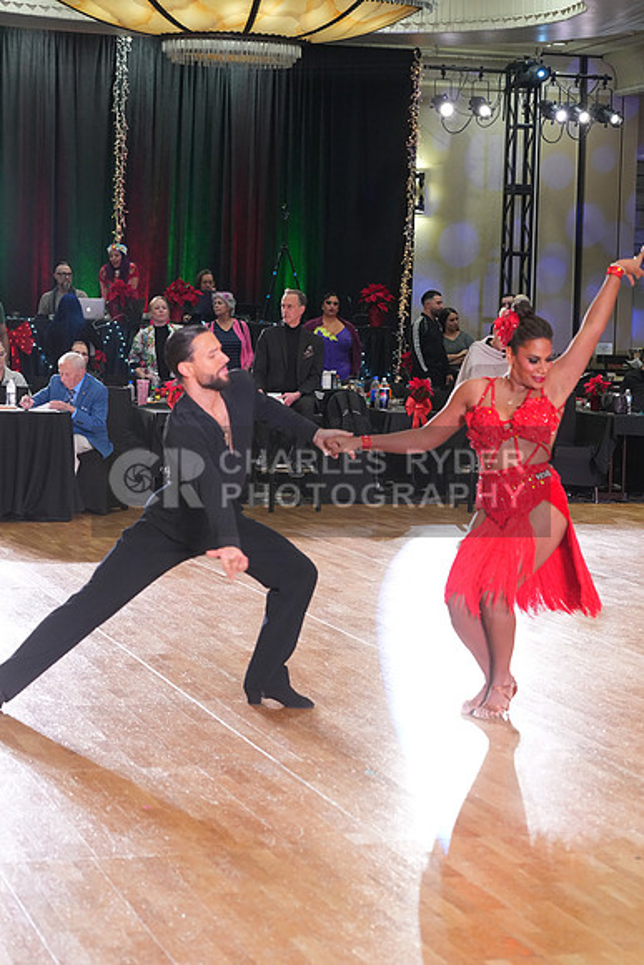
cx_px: 322
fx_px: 2038
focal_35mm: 76
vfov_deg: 26.6
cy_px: 482
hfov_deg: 18.0
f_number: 5.6
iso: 3200
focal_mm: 76
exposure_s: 1/200
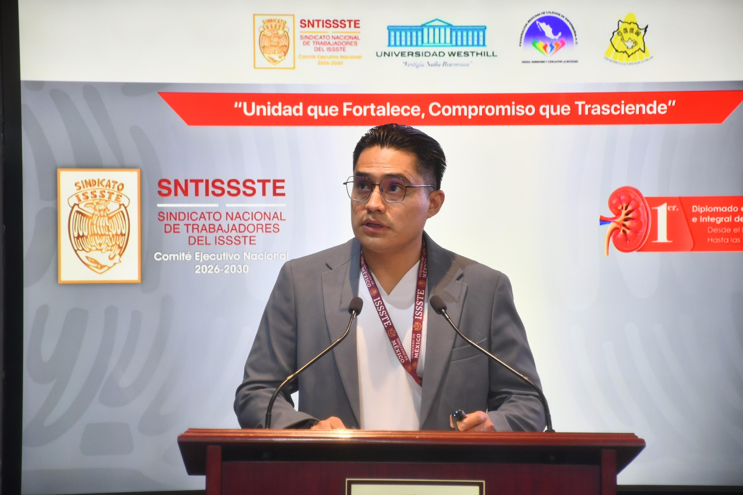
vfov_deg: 9.1
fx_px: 3096
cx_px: 372
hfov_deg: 13.7
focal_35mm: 150
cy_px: 248
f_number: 5.6
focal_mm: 100
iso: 1000
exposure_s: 1/40
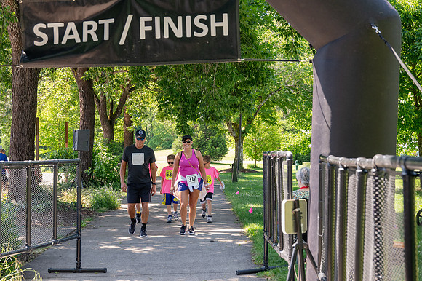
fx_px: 843
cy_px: 140
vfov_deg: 18.9
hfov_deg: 28.1
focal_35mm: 72
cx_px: 211
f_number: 4
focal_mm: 48
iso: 500
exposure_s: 1/400
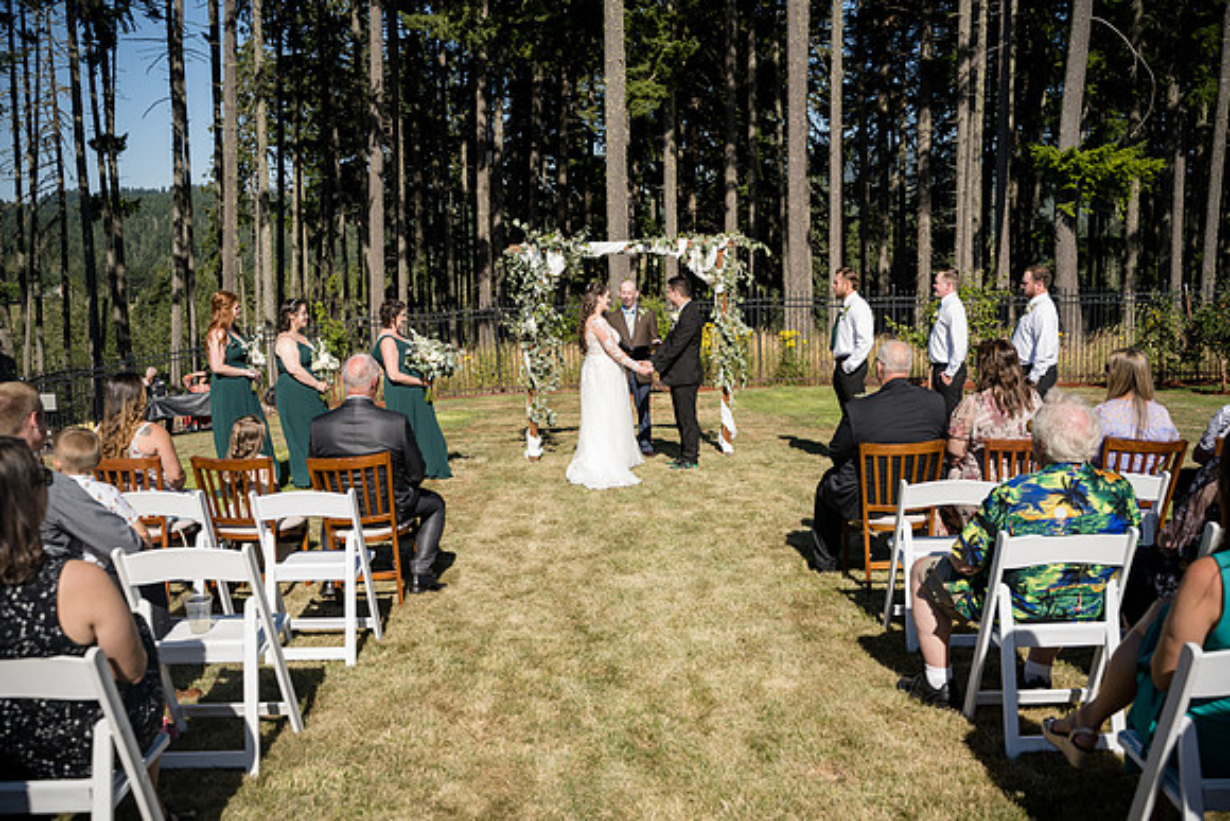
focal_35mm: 34
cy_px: 410
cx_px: 615
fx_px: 1162
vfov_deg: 38.9
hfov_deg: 55.8
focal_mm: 34
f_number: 4
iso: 100
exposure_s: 1/800
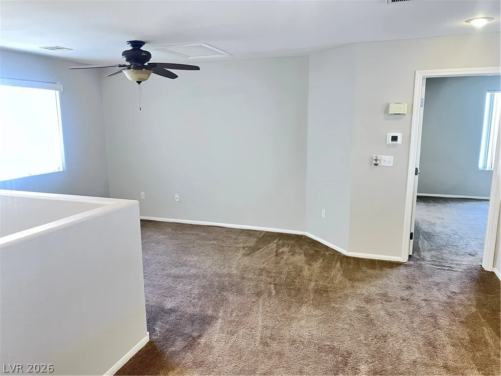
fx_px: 376
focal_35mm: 26
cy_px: 188
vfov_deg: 53.1
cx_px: 250
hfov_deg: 67.3
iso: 250
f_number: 1.5
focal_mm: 5.7
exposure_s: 1/60
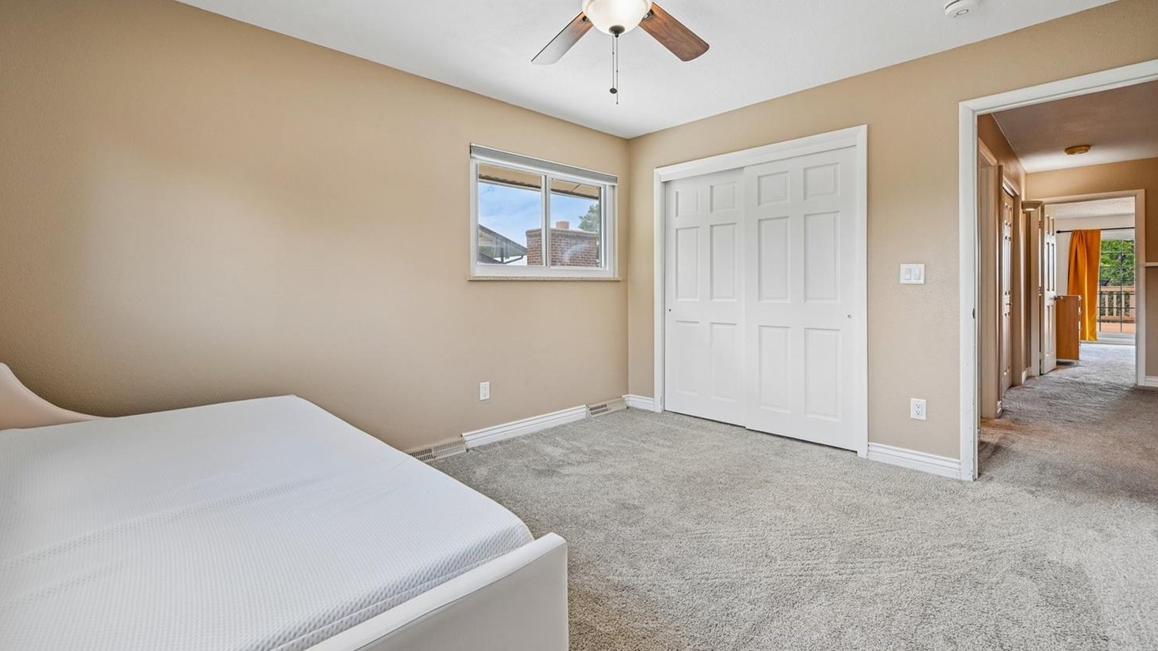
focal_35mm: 16
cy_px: 276
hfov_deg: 99.3
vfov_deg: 66.7
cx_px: 565
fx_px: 491
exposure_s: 1/15
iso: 200
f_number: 8
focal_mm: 14
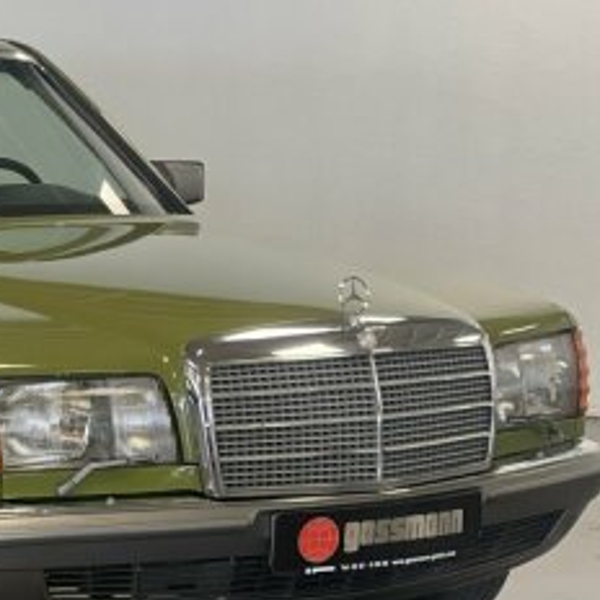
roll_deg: +0.9
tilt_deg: -6.0
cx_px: -80
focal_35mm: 156
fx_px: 3059
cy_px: 365
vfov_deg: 11.2
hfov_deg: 11.0
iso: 200
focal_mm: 7.5
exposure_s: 1/121
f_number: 2.2
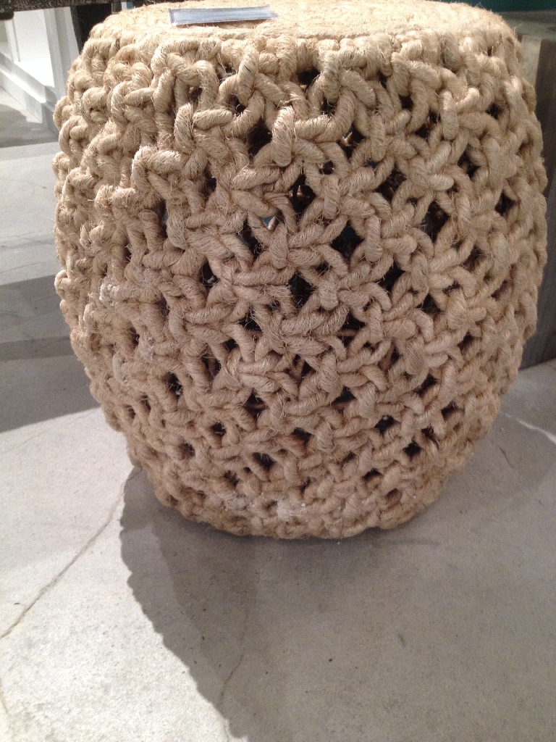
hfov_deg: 40.7
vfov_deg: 52.6
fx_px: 750
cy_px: 371
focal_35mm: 35
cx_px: 278
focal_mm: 4.28
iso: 160
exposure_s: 1/20
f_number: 2.4
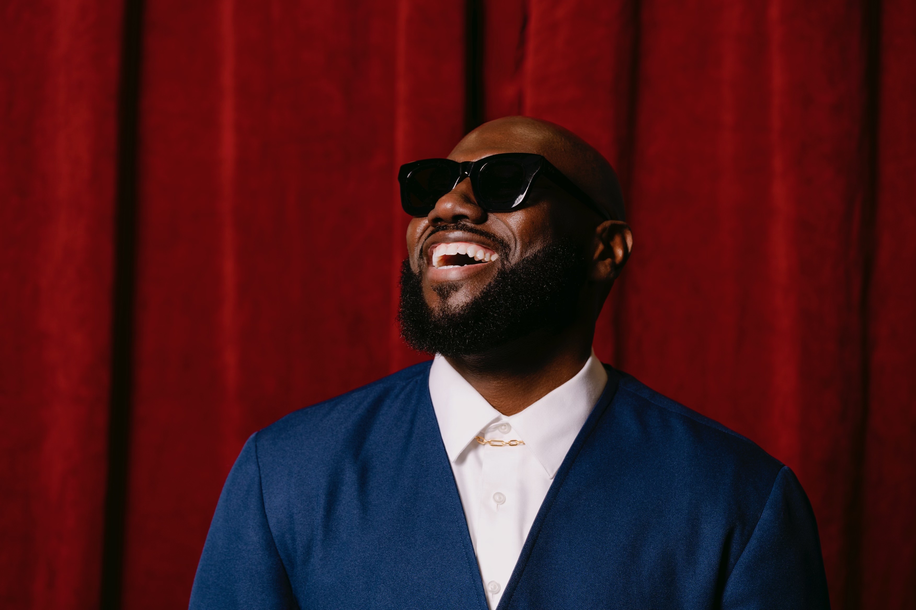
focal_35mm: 105
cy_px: 305
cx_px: 458
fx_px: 2671
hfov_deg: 19.5
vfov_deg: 13.0
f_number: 4.5
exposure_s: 1/125
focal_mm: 105
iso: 160
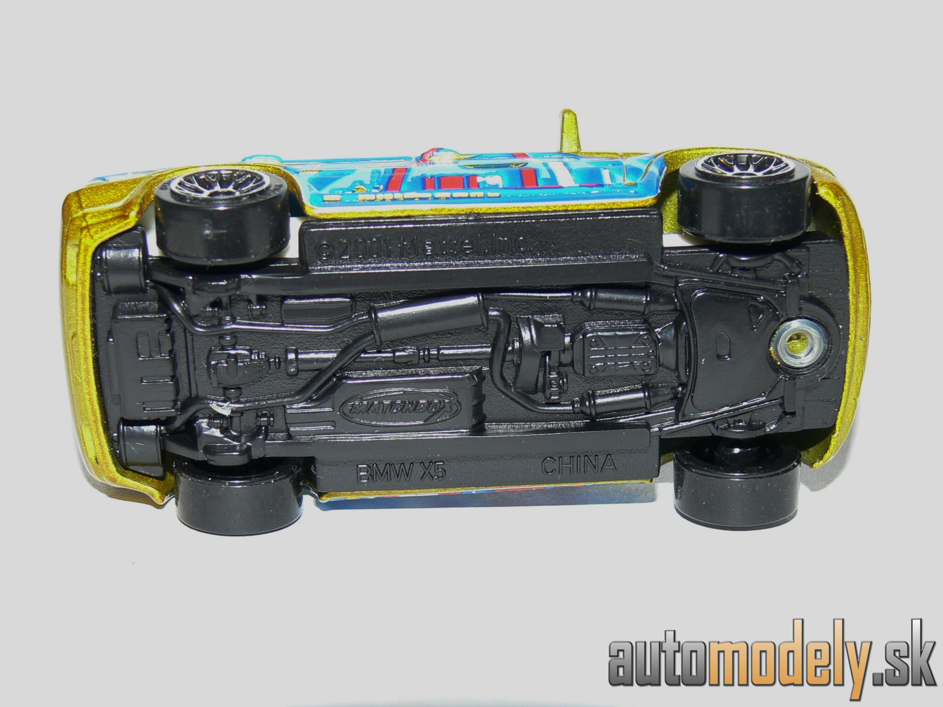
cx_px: 472
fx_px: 2070
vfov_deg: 19.4
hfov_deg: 25.7
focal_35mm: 76
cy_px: 354
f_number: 4
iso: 100
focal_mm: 12
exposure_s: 1/30
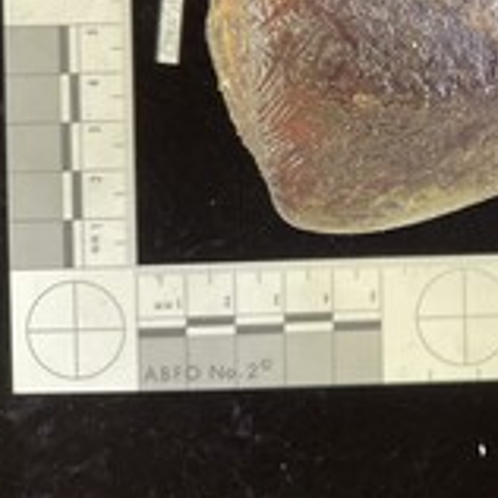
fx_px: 928
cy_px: 93
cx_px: 504
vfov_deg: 29.3
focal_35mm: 57
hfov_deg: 28.1
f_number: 1.8
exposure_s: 1/50
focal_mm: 3
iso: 80
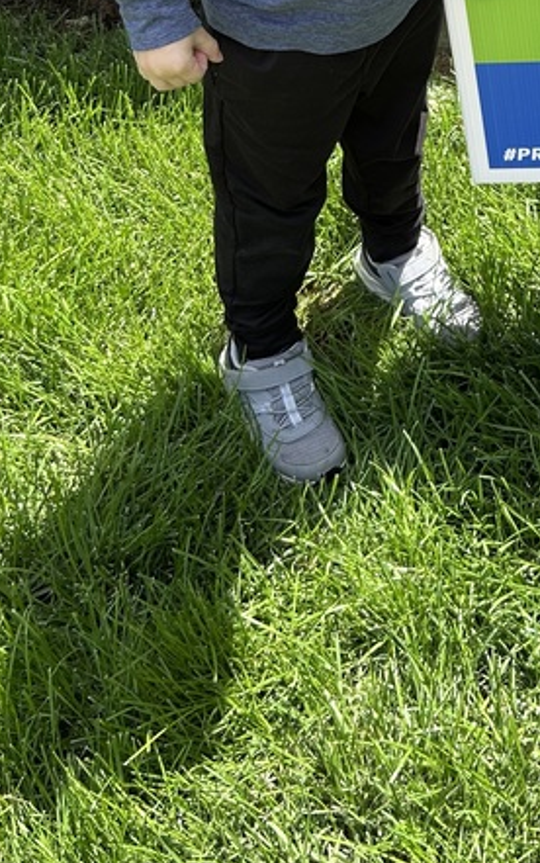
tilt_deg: -33.5
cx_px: 595
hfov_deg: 19.5
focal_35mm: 64
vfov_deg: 29.1
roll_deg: +1.8
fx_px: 1506
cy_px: -72
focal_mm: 5.7
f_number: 1.5
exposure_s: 1/1112
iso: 50
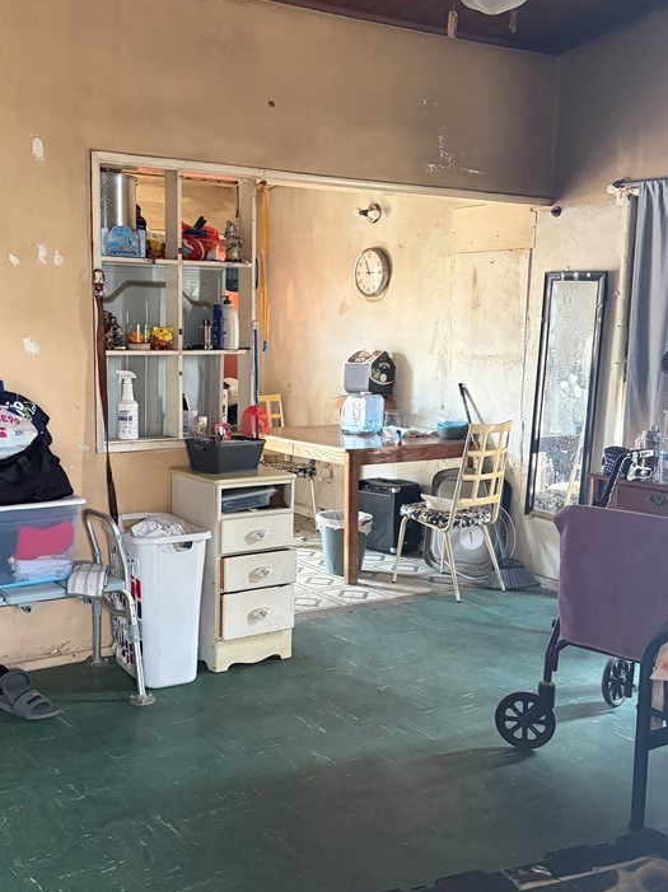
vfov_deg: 49.0
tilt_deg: -8.4
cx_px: 234
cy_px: 452
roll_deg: -0.6
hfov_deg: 37.4
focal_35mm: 38
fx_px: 979
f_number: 1.6
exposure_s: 1/60
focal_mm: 5.96
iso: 500
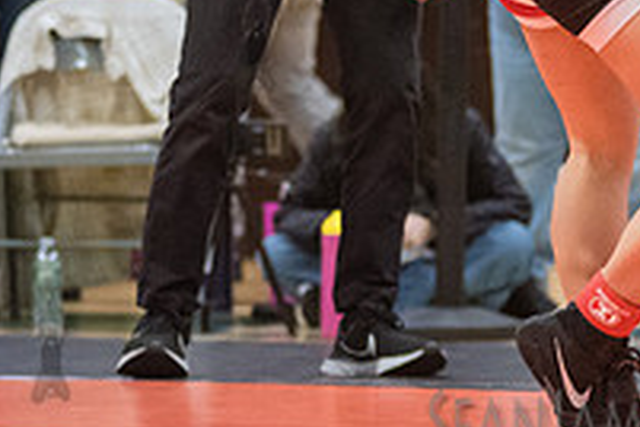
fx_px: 5386
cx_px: 640
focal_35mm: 303
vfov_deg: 4.5
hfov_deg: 6.8
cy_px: -115
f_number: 3.2
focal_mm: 100
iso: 8000
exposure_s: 1/500
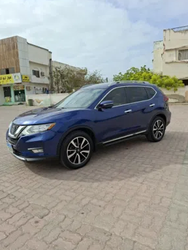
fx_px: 174
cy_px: 122
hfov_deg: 56.9
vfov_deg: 71.5
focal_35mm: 24
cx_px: 94
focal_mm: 5.54
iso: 50
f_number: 1.8
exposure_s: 1/2299
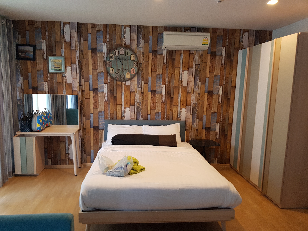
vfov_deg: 53.1
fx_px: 231
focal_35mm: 26
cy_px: 116
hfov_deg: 67.3
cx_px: 154
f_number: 1.7
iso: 250
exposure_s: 1/25
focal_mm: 4.2
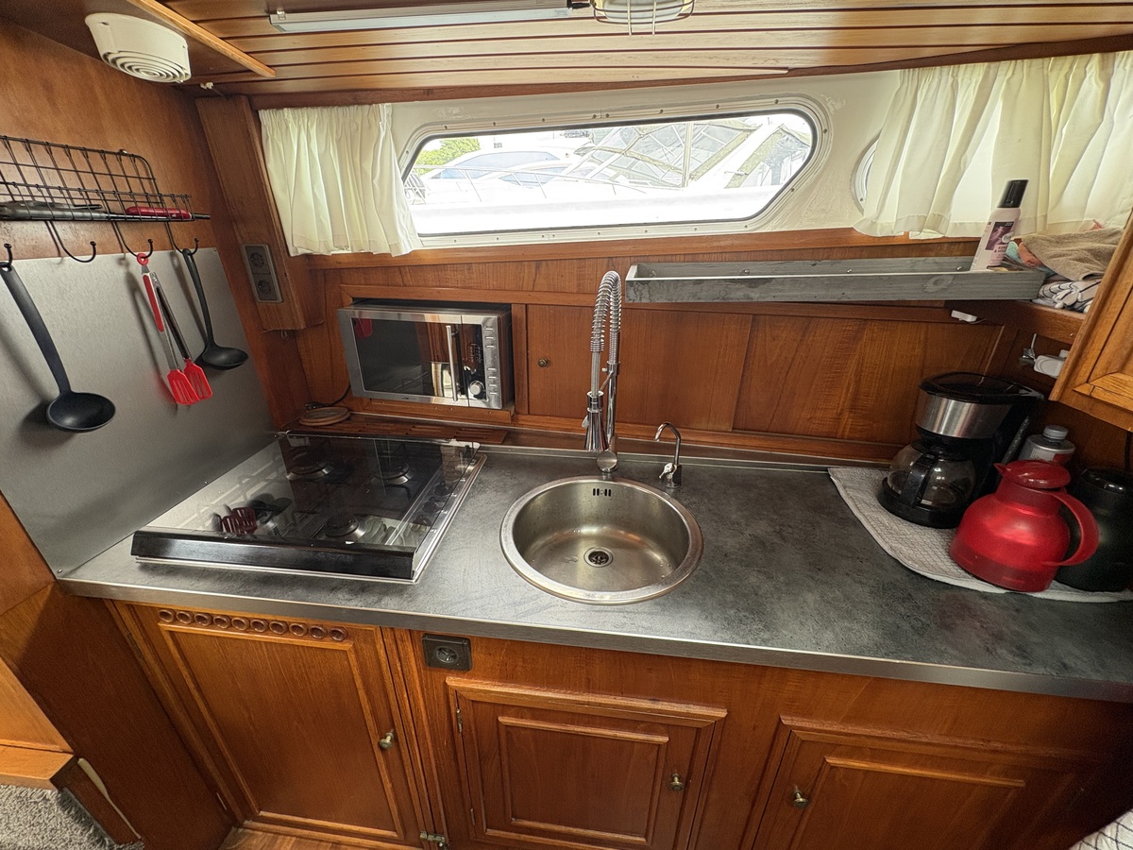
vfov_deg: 85.7
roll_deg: +1.0
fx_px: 458
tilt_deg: -23.9
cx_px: 566
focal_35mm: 14
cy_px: 425
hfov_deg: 102.1
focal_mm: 2.22
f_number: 2.2
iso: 250
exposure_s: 1/60
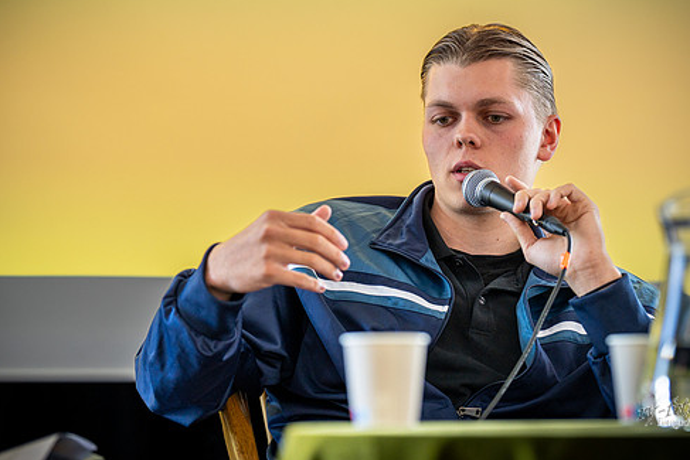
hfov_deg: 15.0
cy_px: 207
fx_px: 2626
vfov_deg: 10.0
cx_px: 409
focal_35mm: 137
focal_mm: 115
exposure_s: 1/200
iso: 800
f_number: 2.8
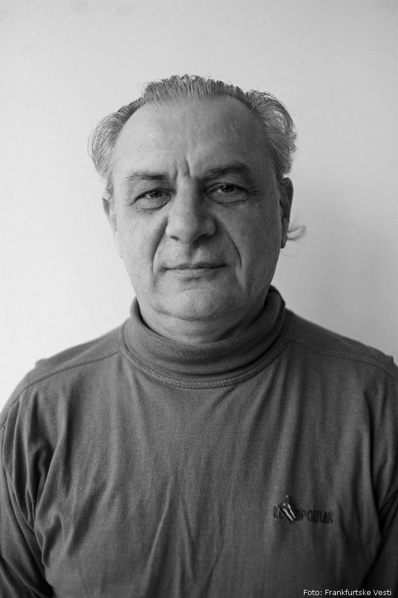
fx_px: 581
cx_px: 199
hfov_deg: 37.8
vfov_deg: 54.5
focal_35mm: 35
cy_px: 299
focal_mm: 35
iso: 1000
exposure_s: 1/800
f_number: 2.2
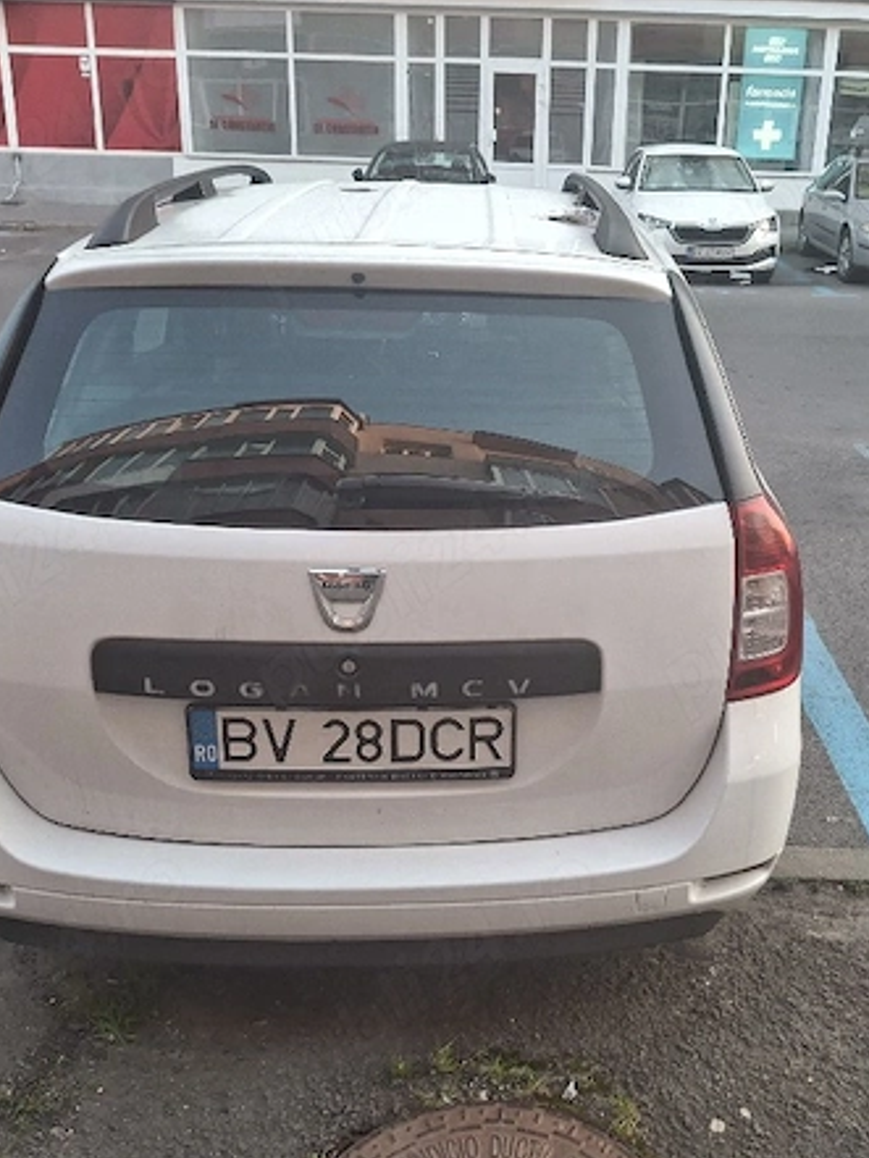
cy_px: 588
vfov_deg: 53.9
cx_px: 528
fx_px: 1137
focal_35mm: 34
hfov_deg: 41.6
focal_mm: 4.69
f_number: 1.8
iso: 100
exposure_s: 1/100
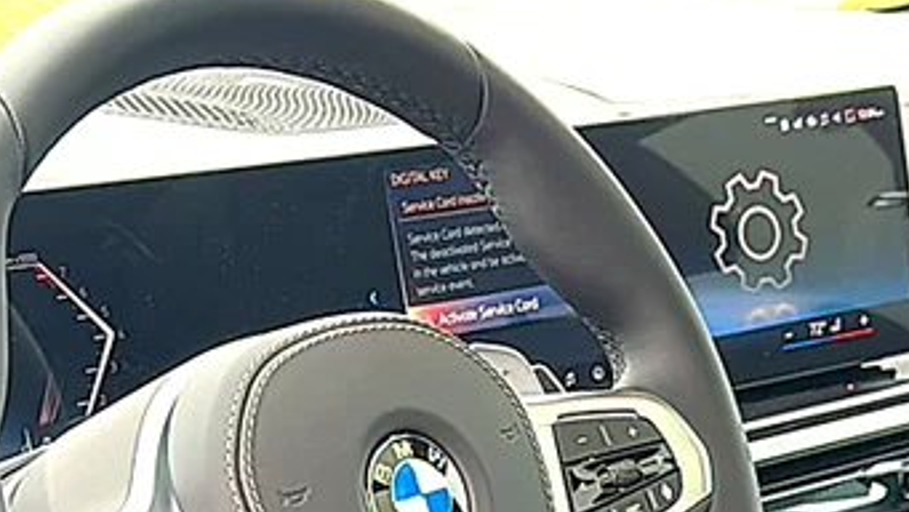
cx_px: 576
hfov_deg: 24.9
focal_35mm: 85
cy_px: 583
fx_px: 2049
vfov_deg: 13.9
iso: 100
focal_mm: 6.86
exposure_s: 1/227
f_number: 1.78
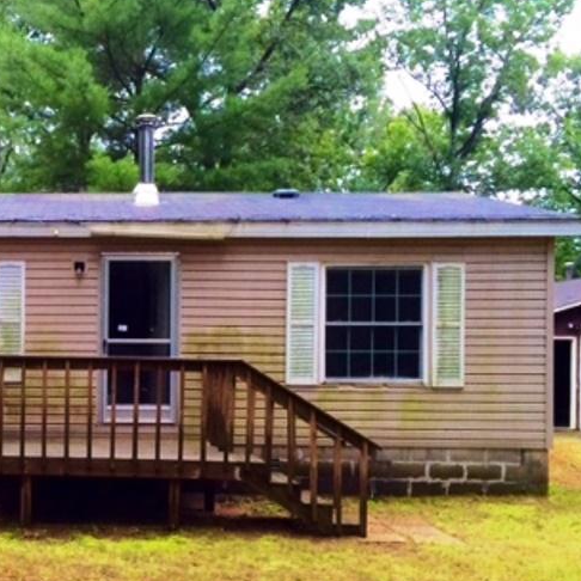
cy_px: 347
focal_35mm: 54
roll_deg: +0.3
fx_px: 1025
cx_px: 31
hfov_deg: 29.9
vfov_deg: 31.6
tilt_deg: -0.8
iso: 100
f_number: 2.2
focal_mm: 4.15
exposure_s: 1/30
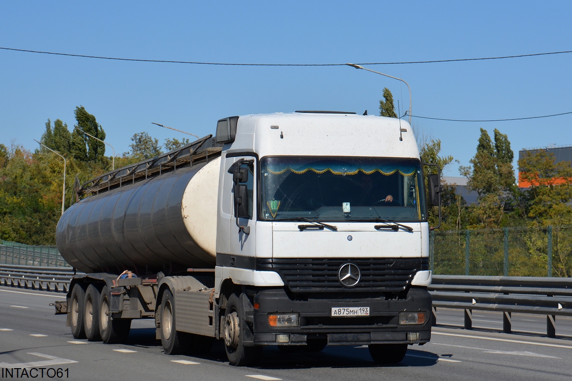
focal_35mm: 112
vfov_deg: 12.2
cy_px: 190
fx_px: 1787
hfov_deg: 18.2
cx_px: 286
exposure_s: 1/2000
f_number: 8
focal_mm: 75
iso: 400
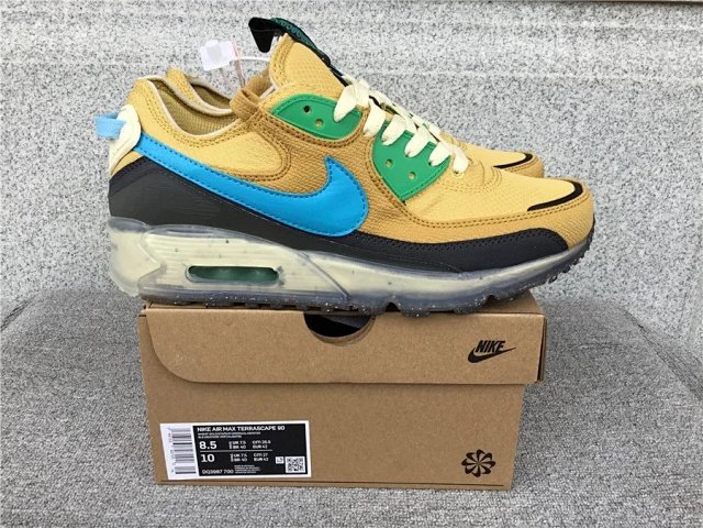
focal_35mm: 31
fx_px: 630
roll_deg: -1.1
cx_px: 352
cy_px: 264
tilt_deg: -20.8
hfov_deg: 58.4
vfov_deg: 45.4
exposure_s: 1/219
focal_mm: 3.3
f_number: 2.4
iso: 25
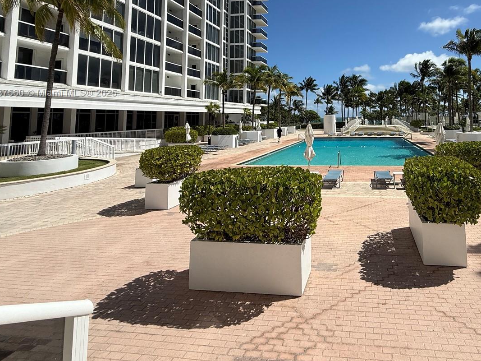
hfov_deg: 75.7
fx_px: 292
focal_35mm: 21
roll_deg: +1.3
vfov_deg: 60.2
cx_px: 333
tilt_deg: +5.5
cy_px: 93
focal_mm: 2.22
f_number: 2.2
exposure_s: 1/3663
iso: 50
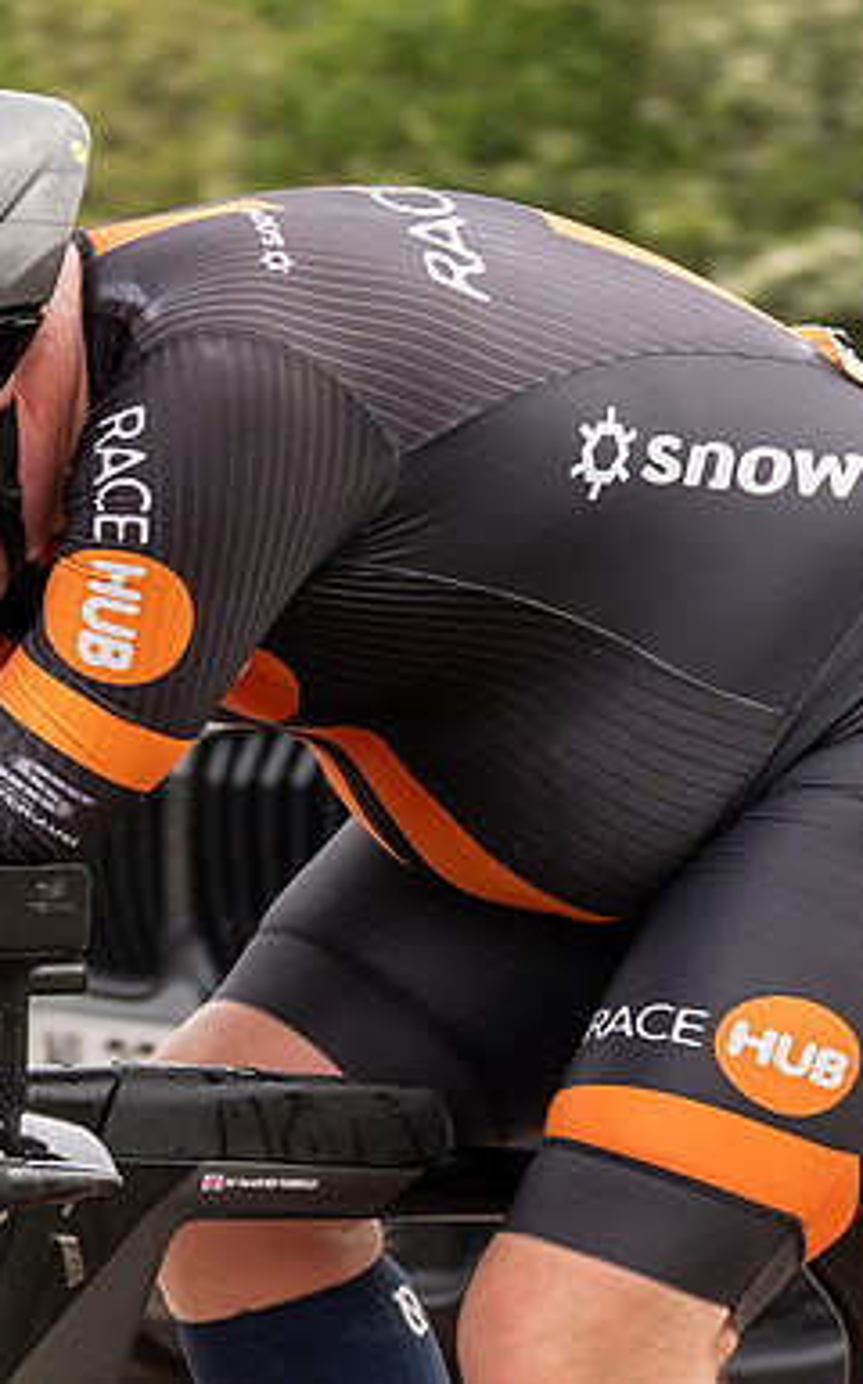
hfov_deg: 4.0
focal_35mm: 328
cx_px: -197
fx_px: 12366
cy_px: 496
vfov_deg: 6.4
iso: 125
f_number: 4
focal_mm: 70
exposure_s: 1/800
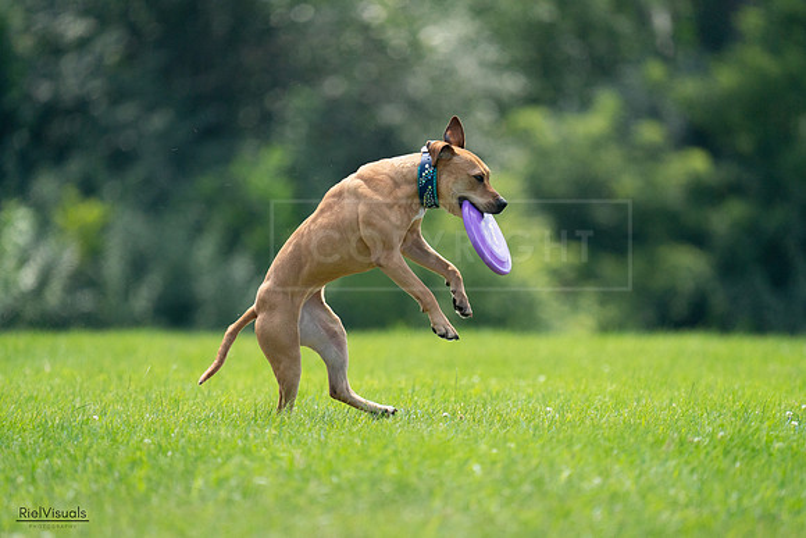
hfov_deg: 3.4
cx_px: 403
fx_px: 13436
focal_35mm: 600
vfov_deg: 2.3
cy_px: 269
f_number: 6.3
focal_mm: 600
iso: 2000
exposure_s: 1/4000
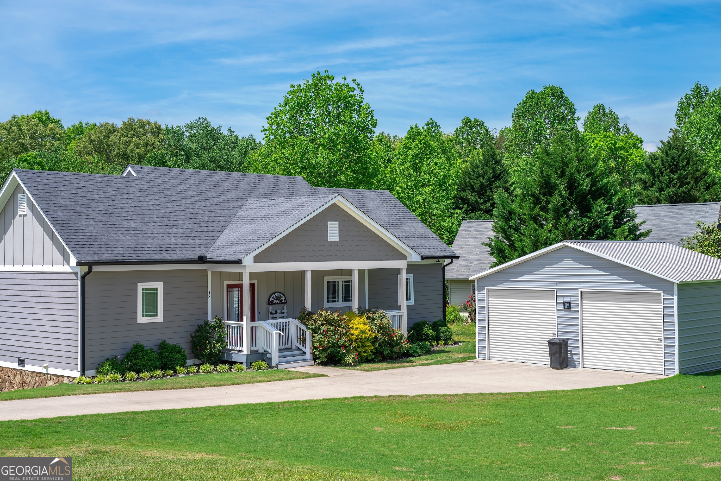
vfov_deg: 27.0
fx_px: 1001
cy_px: 240
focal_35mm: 50
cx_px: 360
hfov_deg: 39.6
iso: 100
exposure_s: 1/320
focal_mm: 50
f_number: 7.1
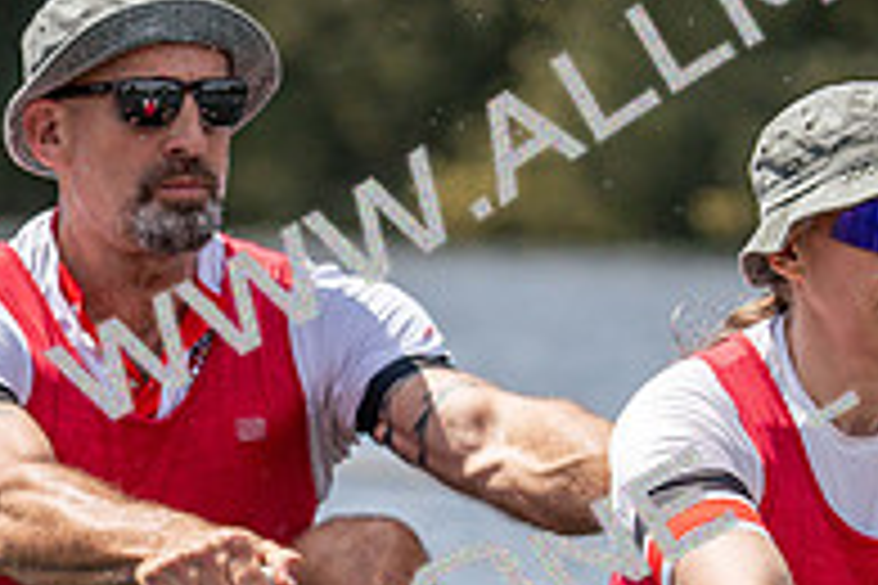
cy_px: 434
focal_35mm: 825
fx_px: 20119
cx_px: 603
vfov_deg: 1.7
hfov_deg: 2.5
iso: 320
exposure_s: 1/2000
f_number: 5.6
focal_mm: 277
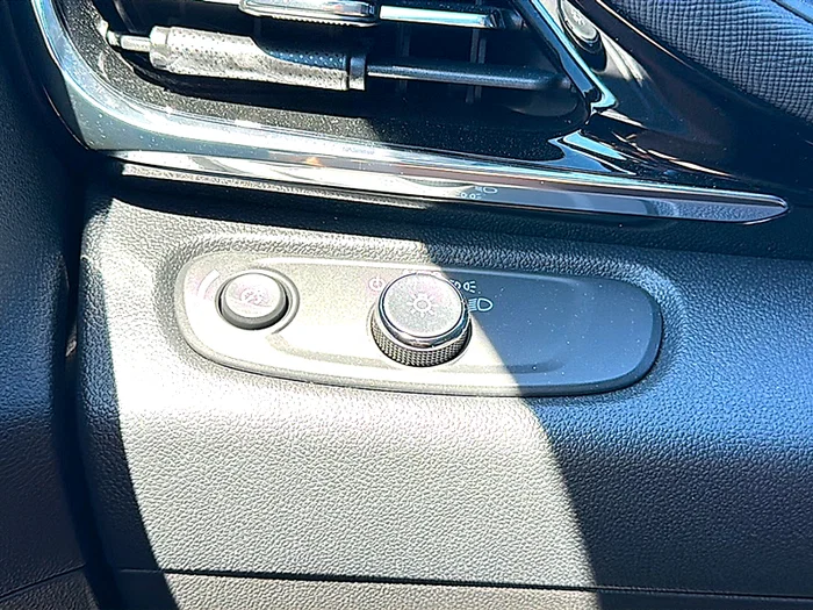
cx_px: 406
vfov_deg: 36.0
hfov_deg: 46.8
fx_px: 939
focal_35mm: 40
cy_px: 305
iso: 64
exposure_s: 1/214
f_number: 1.78
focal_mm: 6.86
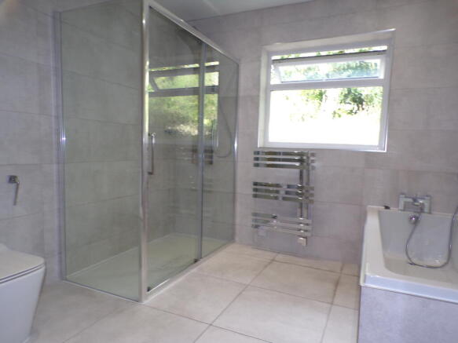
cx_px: 229
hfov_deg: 71.6
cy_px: 172
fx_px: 317
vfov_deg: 56.8
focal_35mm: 24
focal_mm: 4.3
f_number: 3
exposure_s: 1/34
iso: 112
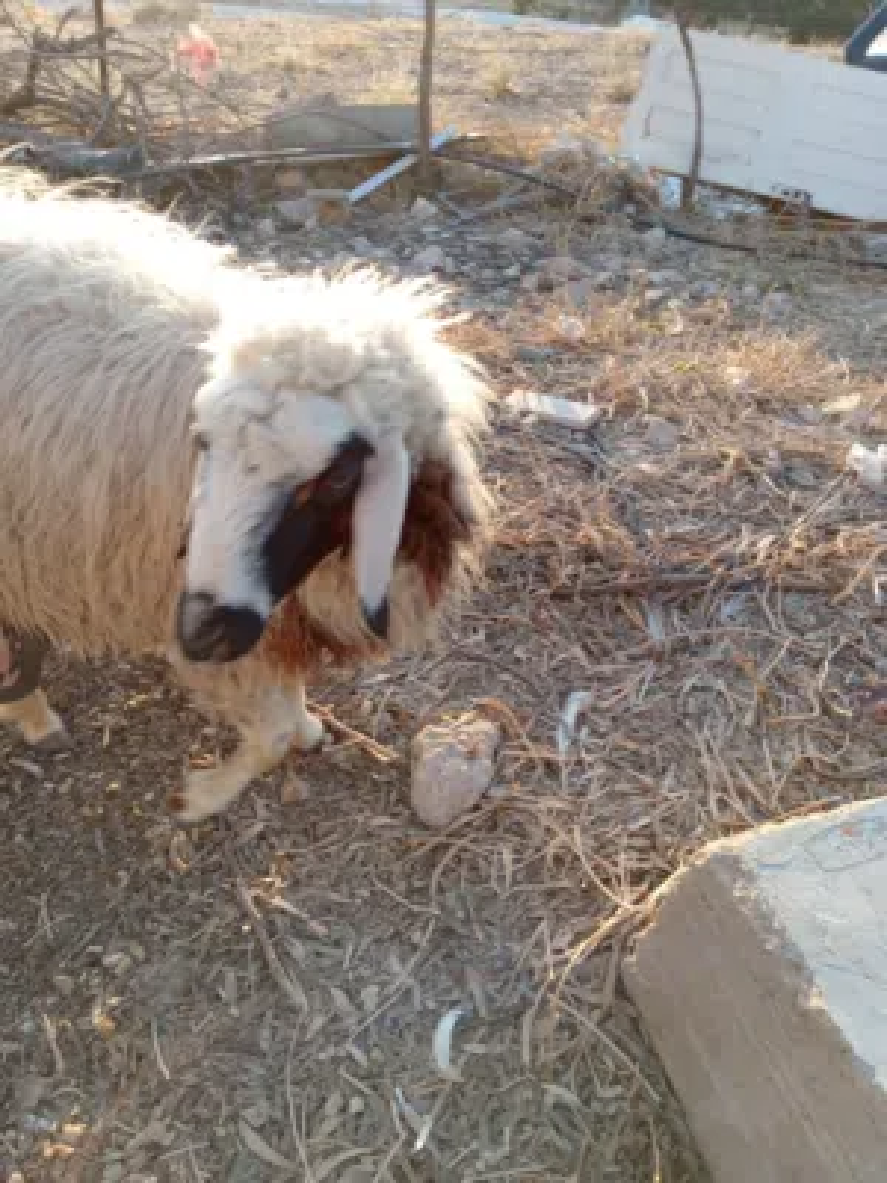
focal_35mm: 25
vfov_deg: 69.4
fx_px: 854
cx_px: 444
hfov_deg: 54.9
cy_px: 592
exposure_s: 1/132
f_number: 1.8
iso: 100
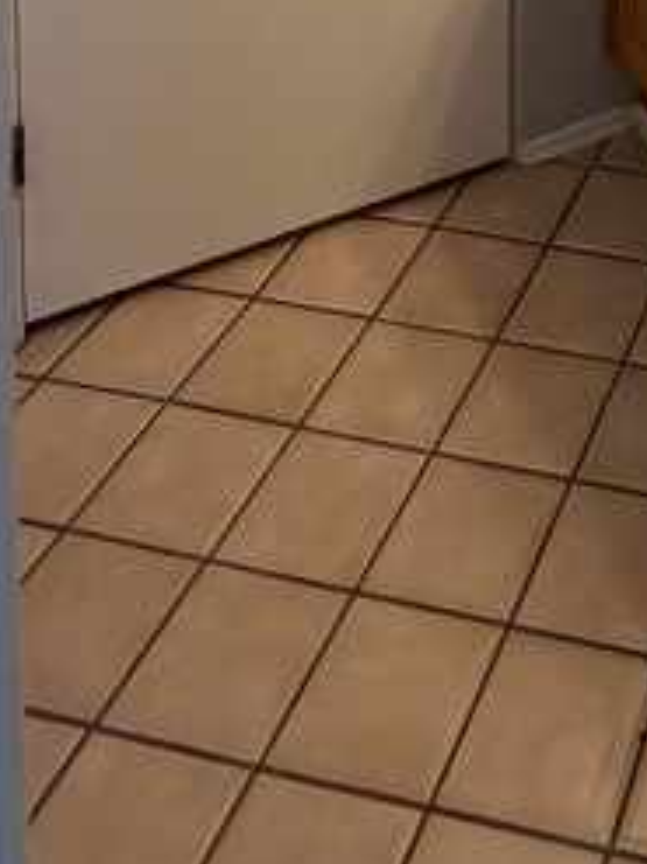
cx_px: 864
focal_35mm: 58
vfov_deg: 22.0
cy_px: -658
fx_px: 1447
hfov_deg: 22.3
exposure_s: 1/120
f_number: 2.2
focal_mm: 2.22
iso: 160
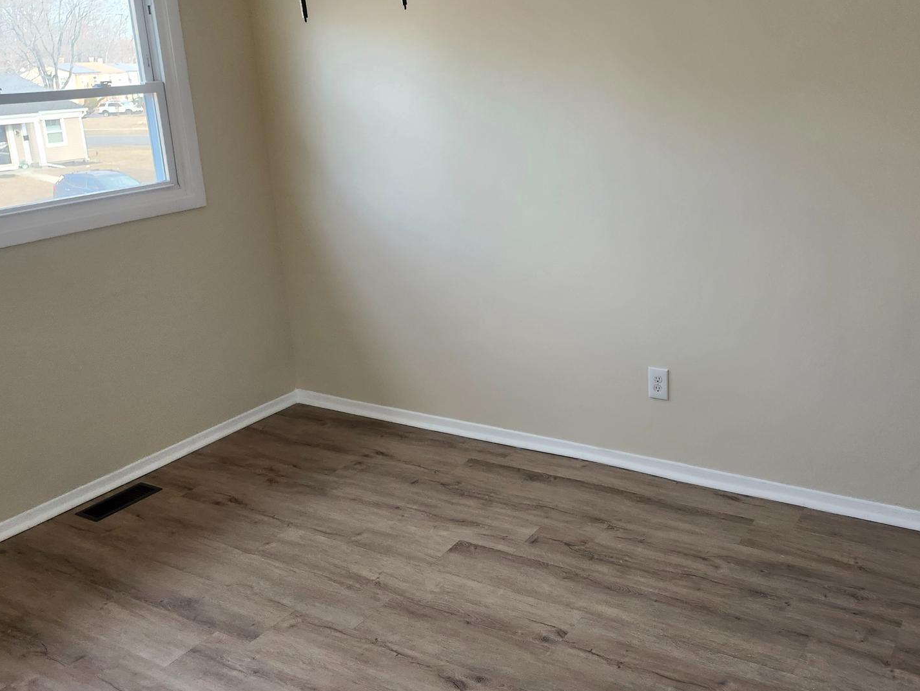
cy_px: 277
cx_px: 574
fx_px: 877
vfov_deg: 42.8
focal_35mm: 33
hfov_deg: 54.7
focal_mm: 5.54
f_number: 1.8
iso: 200
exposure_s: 1/120
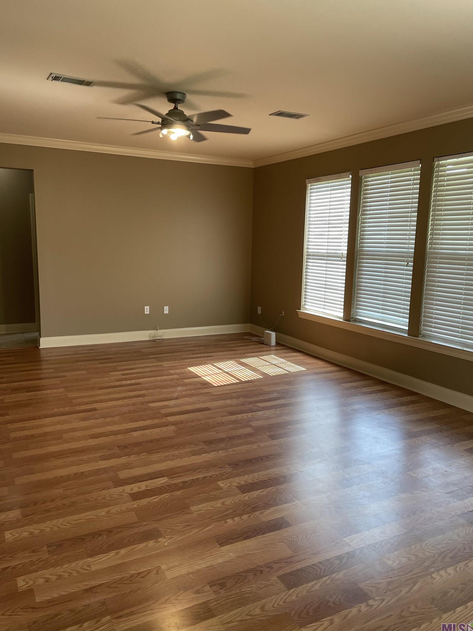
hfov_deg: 51.3
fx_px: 492
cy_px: 313
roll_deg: +0.4
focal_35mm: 27
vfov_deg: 65.3
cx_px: 238
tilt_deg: -7.5
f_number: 1.6
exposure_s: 1/120
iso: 125
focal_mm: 4.2
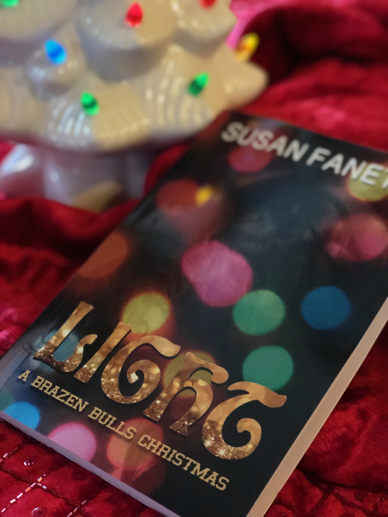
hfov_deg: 25.7
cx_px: 194
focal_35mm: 57
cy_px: 258
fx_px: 852
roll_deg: -0.9
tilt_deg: -32.3
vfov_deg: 33.8
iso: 1250
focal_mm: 6.6
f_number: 2.8
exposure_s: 1/30
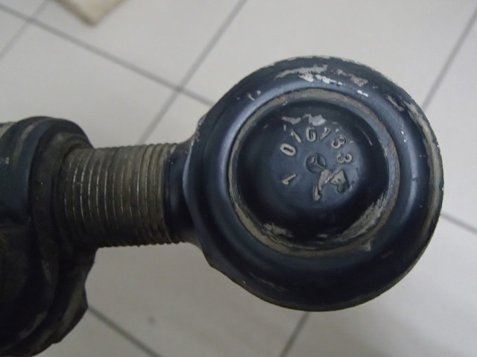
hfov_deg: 50.2
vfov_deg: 38.6
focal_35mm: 37
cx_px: 238
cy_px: 178
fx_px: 509
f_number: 4.7
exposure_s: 1/20
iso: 1600
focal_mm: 6.64
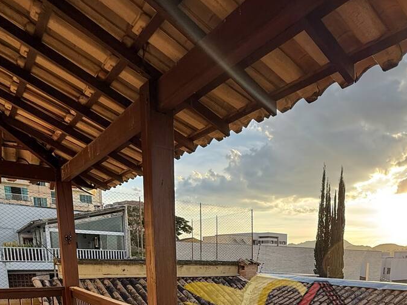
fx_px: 353
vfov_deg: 39.7
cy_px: 322
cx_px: 265
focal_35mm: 30
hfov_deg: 58.8
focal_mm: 2.22
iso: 50
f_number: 2.2
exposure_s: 1/405
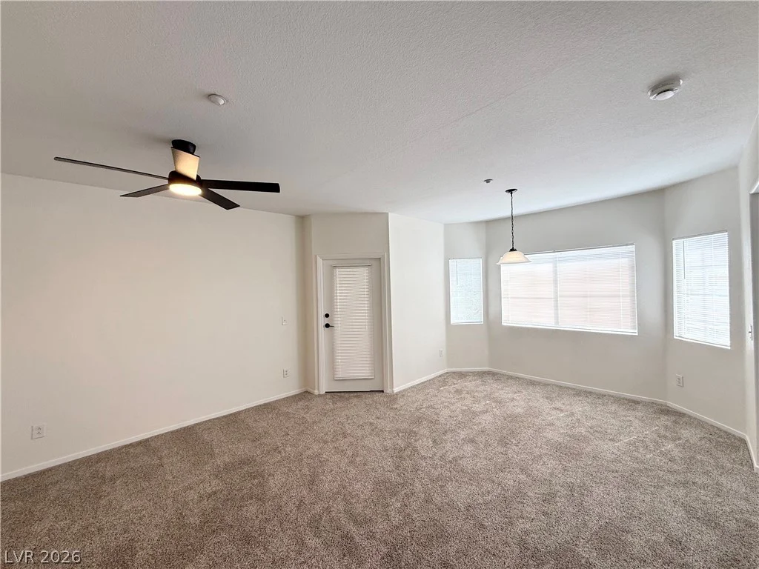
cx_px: 380
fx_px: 307
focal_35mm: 14
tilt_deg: +1.2
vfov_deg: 85.7
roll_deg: +1.5
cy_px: 284
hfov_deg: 102.1
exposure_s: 1/170
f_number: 2.2
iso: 64
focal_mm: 2.22
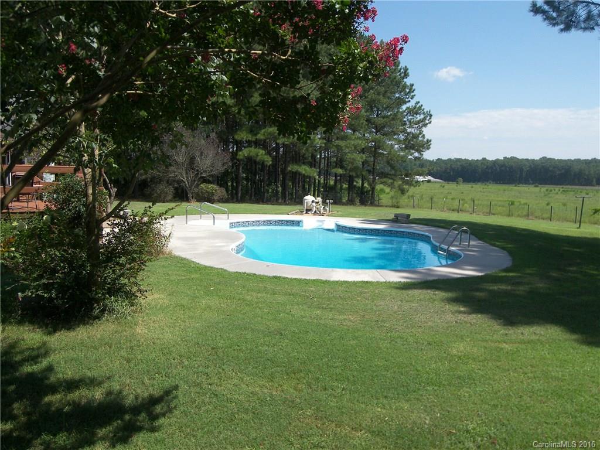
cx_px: 300
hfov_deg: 56.8
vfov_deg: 44.2
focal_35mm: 32
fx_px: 555
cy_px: 225
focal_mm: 6.7
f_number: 3.2
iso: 100
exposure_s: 1/1600
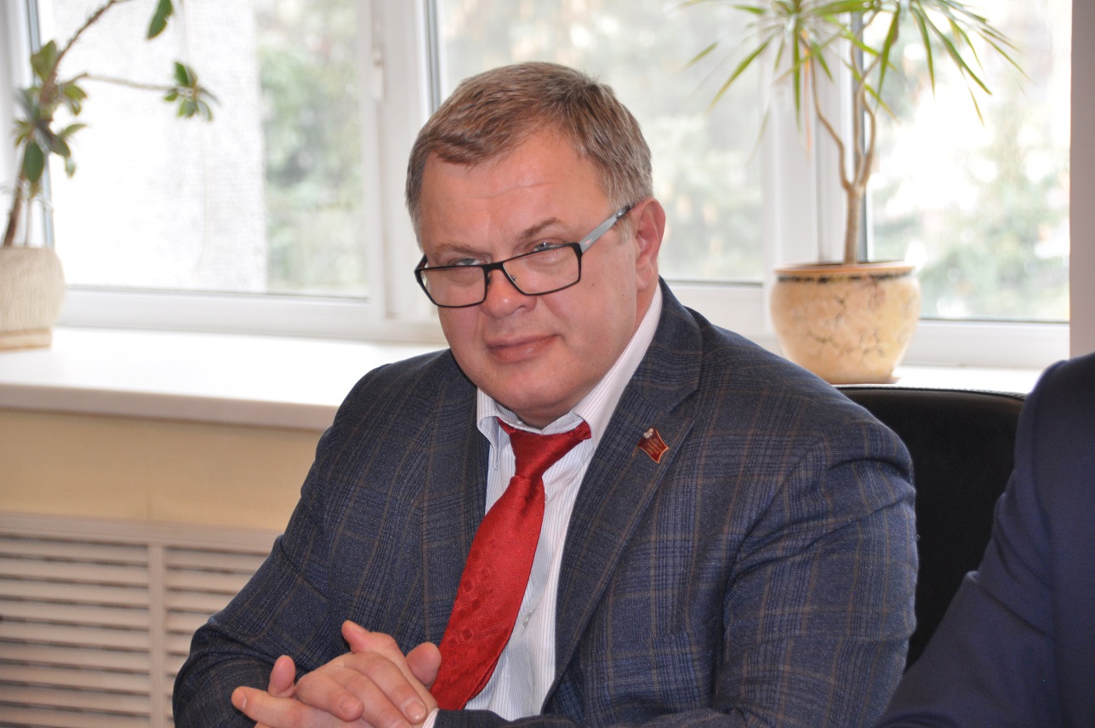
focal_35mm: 135
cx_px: 548
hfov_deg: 15.2
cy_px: 364
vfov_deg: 10.1
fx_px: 4102
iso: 800
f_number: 5.3
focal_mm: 90
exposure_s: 1/80
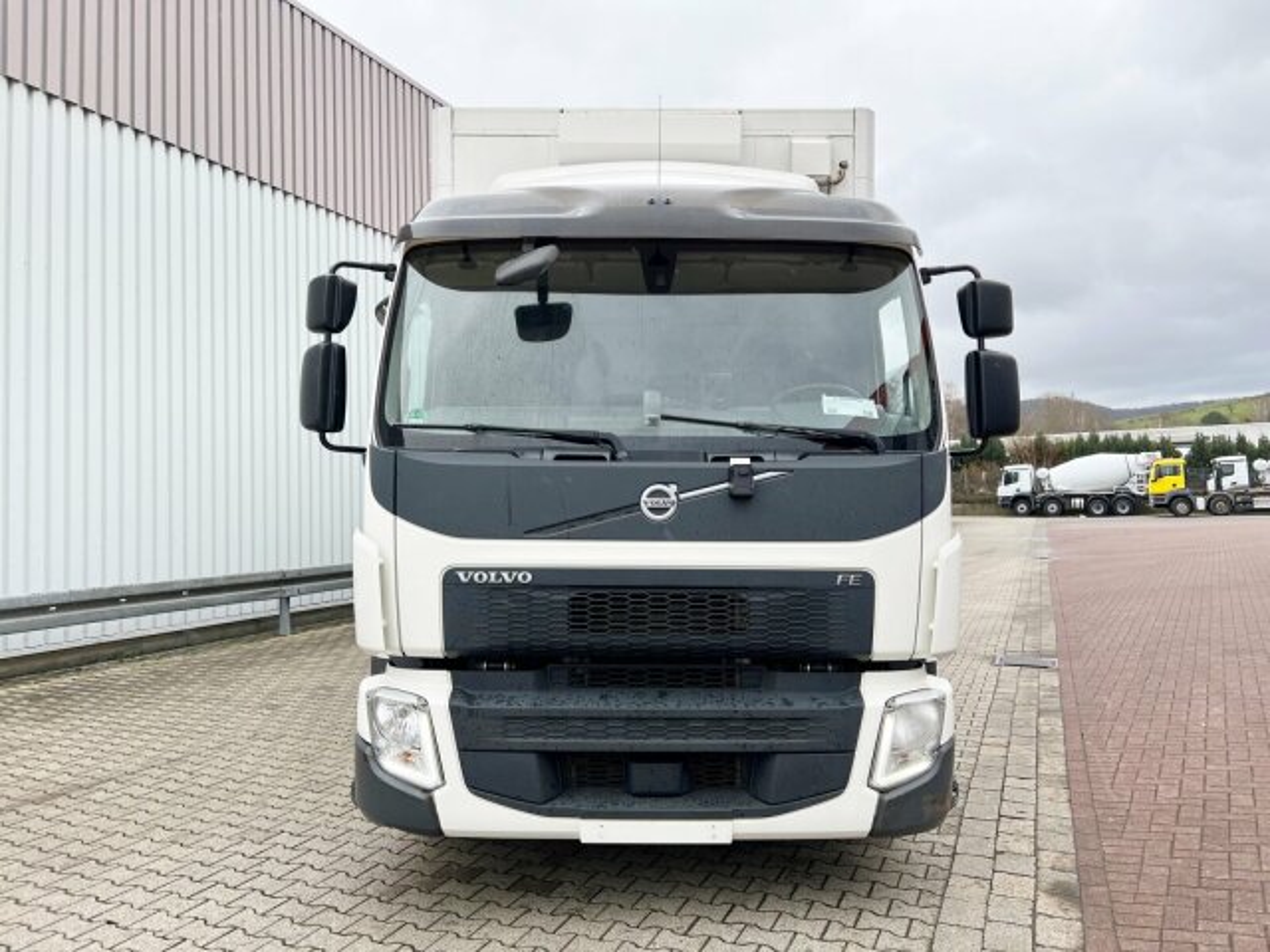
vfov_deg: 53.1
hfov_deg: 67.3
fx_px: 954
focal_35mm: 26
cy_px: 476
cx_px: 635
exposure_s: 1/743
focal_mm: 5.7
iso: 50
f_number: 1.5
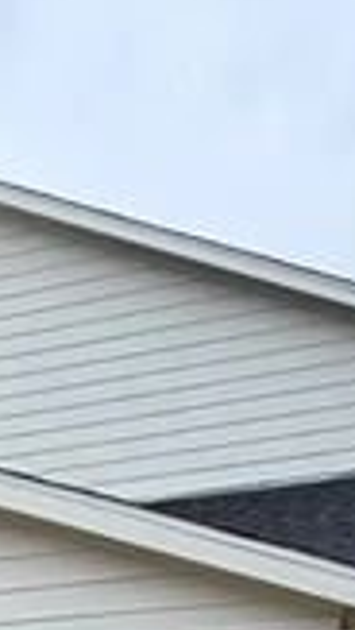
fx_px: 1602
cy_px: 1020
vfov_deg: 18.8
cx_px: -390
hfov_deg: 11.3
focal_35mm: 96
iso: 40
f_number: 2.2
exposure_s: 1/171
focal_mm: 2.22
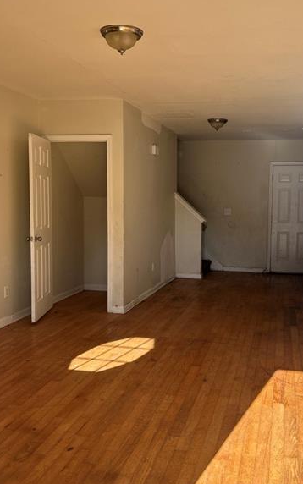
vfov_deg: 52.7
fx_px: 488
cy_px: 234
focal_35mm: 37
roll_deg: -0.6
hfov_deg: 34.4
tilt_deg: -5.3
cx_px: 180
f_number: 1.5
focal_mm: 5.7
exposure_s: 1/404
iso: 50
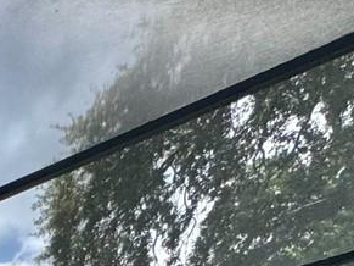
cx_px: -504
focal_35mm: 77
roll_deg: -0.3
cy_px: 726
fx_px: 787
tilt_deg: -3.6
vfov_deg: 12.4
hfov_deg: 14.8
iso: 50
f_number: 2.2
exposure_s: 1/1346
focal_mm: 2.22
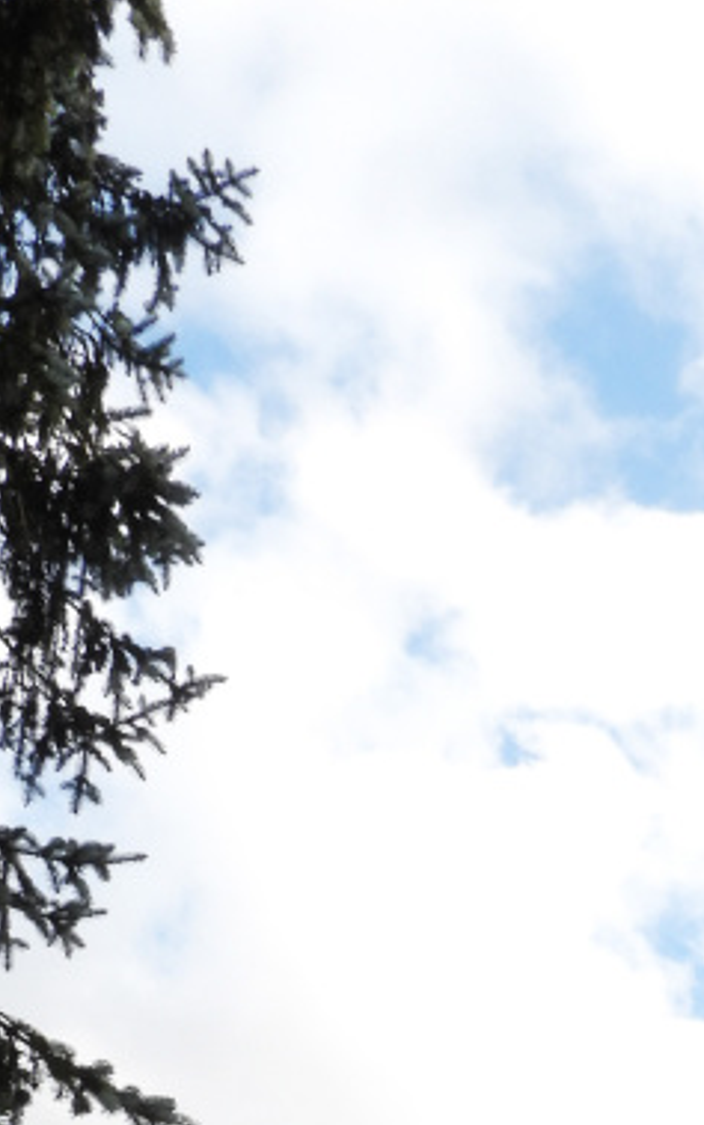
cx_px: 873
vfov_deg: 21.4
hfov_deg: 14.6
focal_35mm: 86
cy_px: 1526
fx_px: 2639
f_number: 7.1
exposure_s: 1/80
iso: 100
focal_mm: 4.3
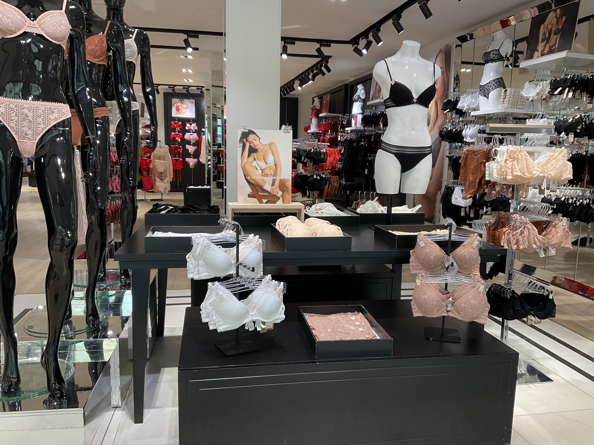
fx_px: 498
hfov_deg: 61.7
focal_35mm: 29
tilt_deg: -8.6
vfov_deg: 48.2
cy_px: 222
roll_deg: -0.4
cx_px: 297
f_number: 1.8
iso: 50
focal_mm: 3
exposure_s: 1/100
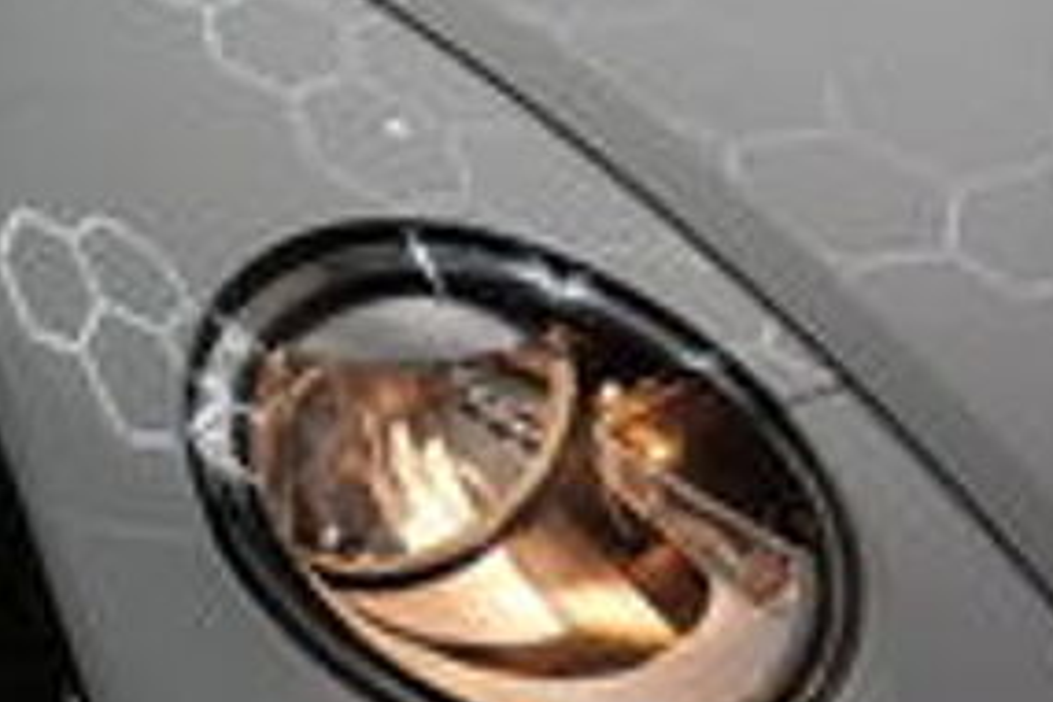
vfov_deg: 31.7
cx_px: 576
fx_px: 1228
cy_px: 440
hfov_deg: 46.3
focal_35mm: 42
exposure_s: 1/100
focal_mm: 12
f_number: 3.9
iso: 200
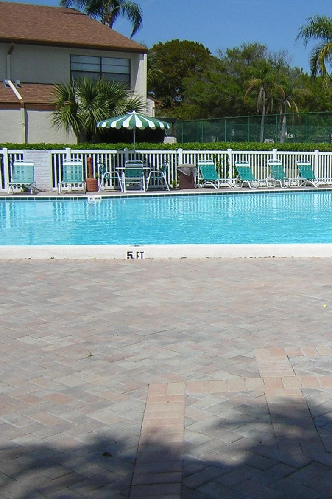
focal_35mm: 51
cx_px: 334
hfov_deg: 25.2
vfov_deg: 38.9
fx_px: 706
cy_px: 245
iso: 100
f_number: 5.2
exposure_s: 1/702
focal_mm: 4.7
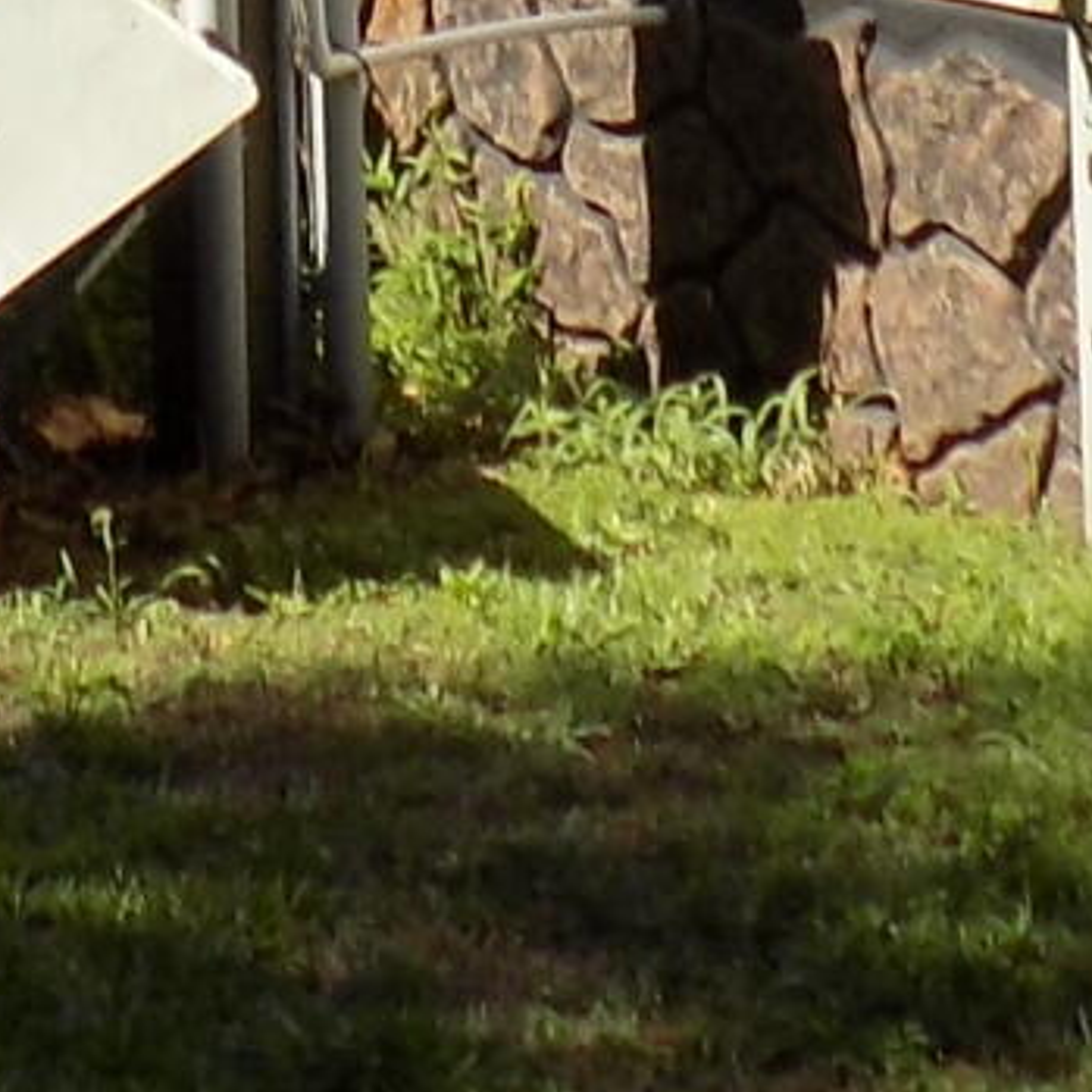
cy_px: -1467
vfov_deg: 9.1
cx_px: 144
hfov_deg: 10.0
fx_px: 6246
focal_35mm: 175
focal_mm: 4
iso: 80
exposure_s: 1/500
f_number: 3.1
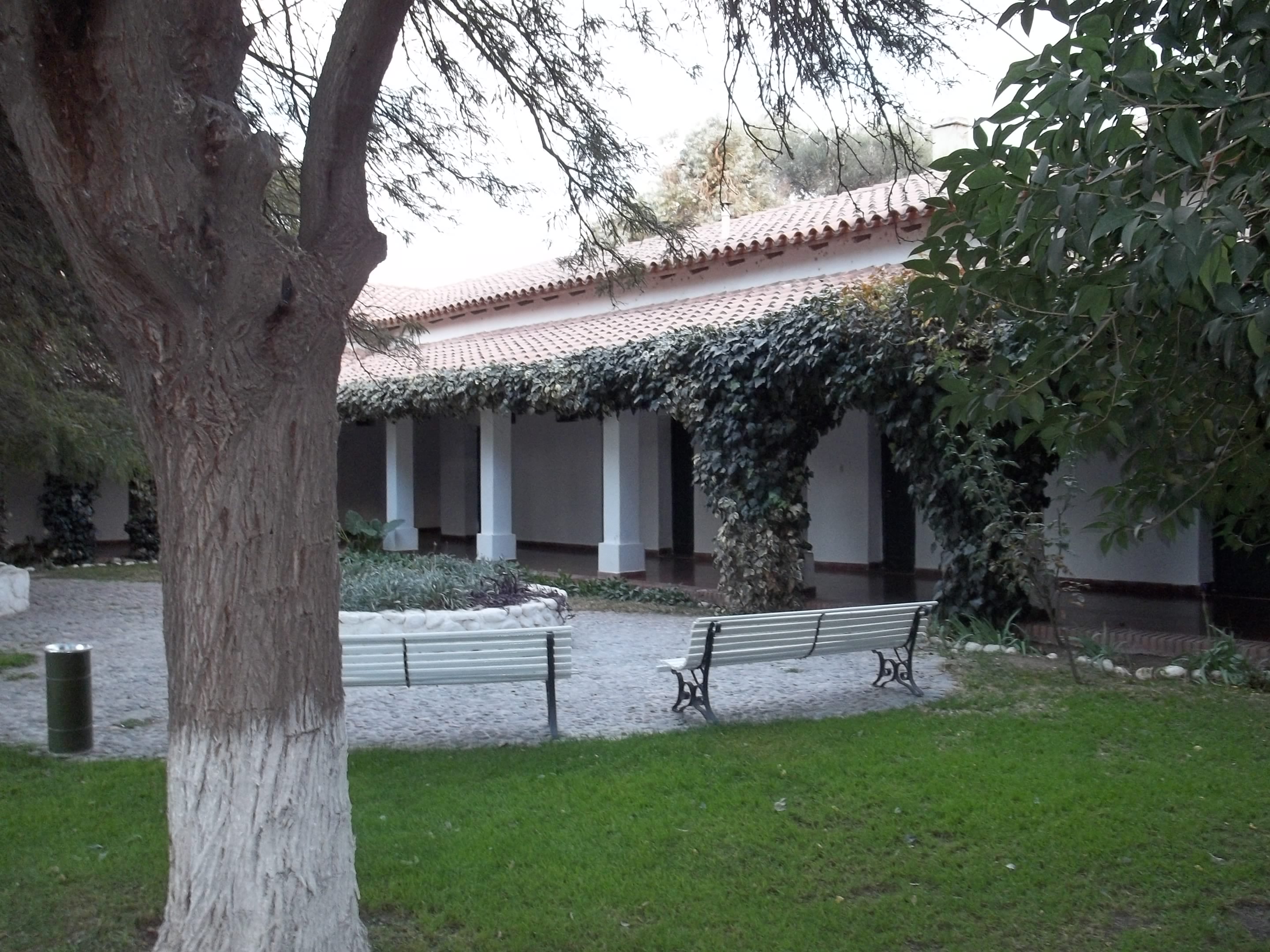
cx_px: 635
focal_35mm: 33
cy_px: 476
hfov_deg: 55.4
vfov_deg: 42.9
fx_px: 1211
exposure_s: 1/50
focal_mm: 5.9
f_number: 3.3
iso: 160
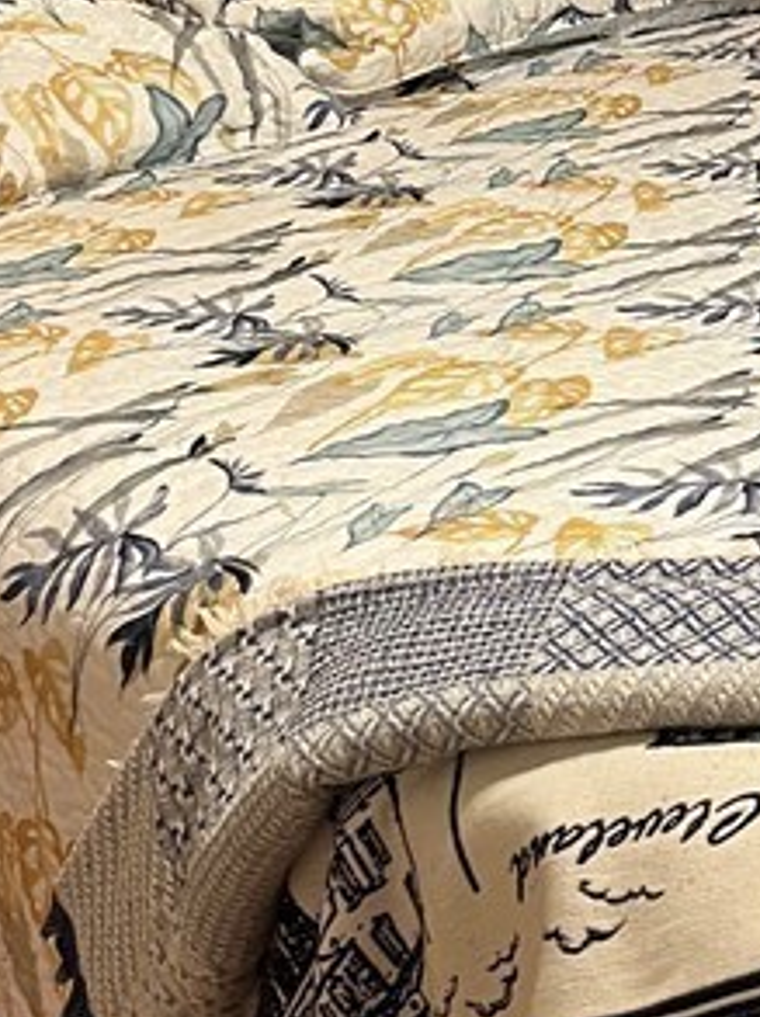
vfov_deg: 21.2
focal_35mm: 91
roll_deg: +3.2
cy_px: 163
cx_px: 583
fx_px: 2670
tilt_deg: -15.6
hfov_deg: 16.1
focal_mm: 5.1
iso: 125
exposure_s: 1/60
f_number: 1.6
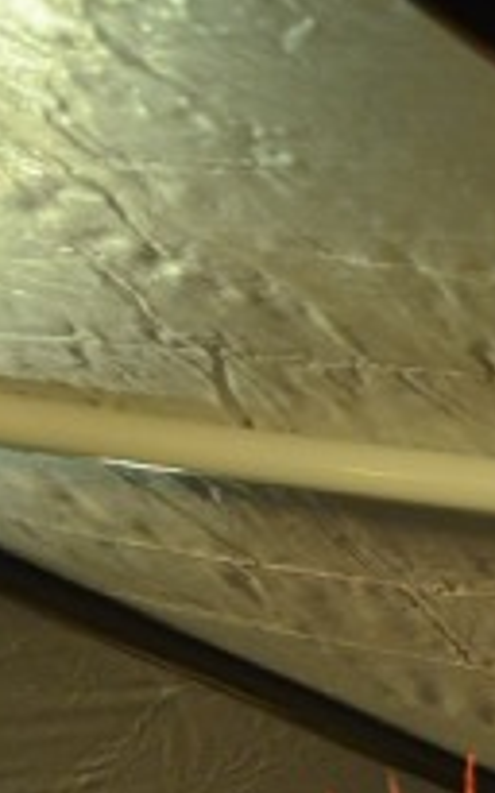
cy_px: 1075
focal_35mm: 191
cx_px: 553
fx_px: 4126
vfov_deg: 10.7
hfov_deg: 6.8
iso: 3200
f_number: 5.6
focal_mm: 40
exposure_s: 1/200
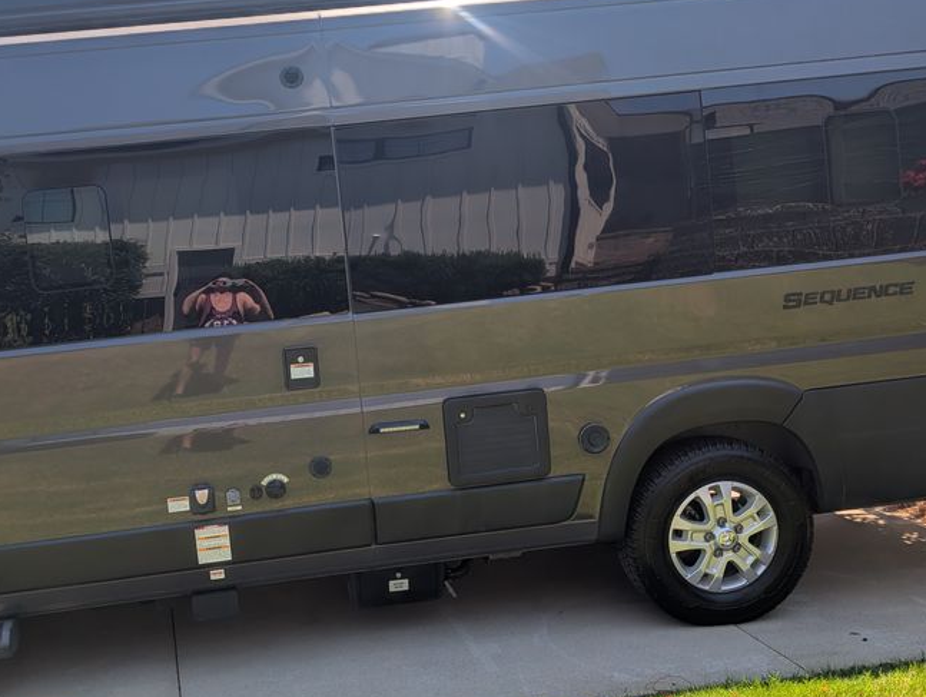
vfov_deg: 37.8
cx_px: 313
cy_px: 373
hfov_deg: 48.2
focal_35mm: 38
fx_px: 1018
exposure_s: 1/628
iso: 22
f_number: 1.68
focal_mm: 6.9
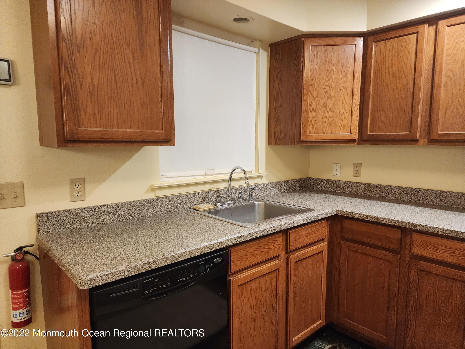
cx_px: 232
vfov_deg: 58.9
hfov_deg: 73.9
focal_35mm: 23
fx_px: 309
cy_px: 174
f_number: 1.8
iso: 800
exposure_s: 1/120
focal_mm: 6.4
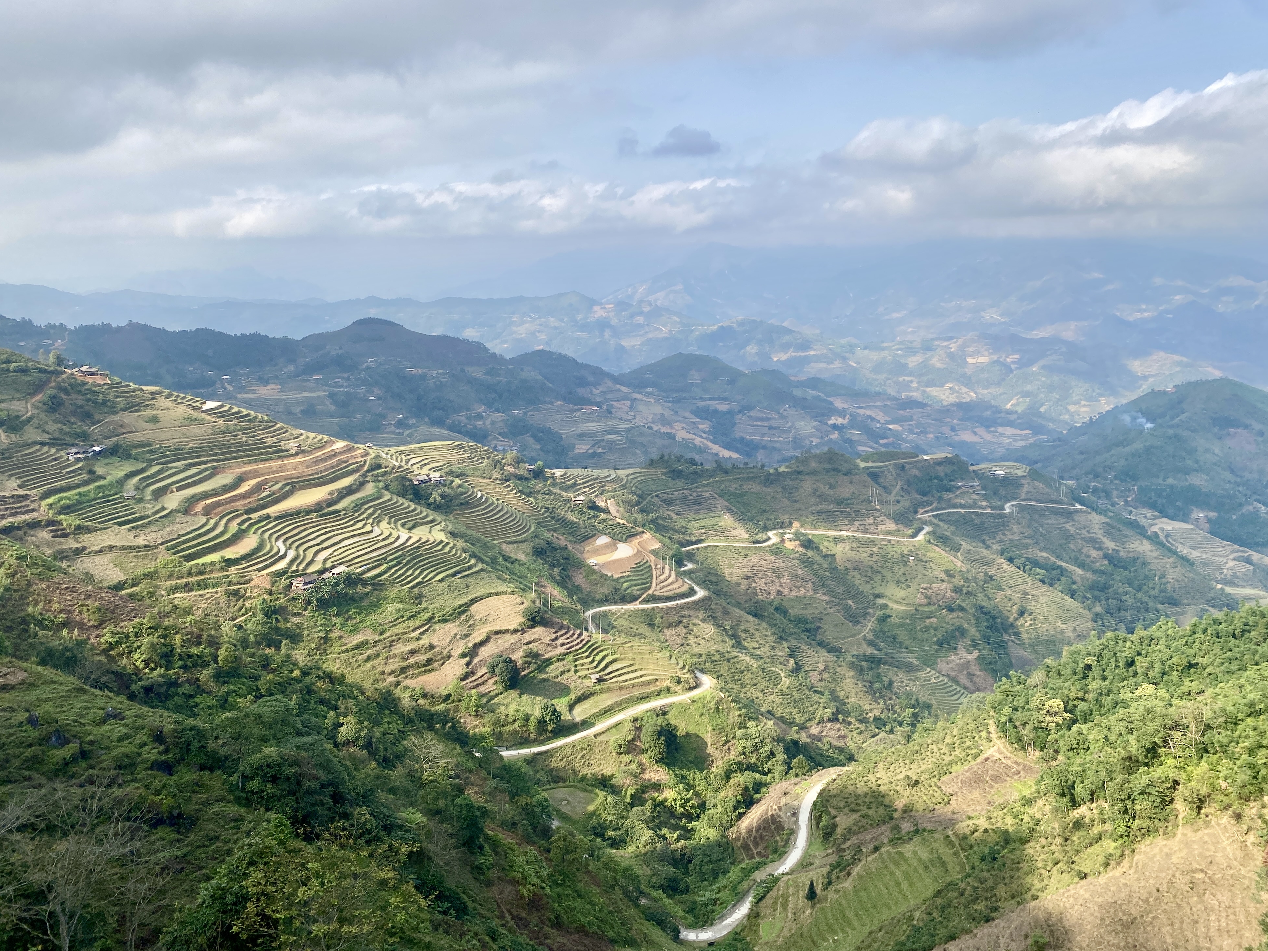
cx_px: 636
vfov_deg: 51.3
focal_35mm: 27
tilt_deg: -11.3
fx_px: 989
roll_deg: +1.4
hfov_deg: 65.3
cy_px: 465
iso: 32
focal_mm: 4.25
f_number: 1.8
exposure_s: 1/1996
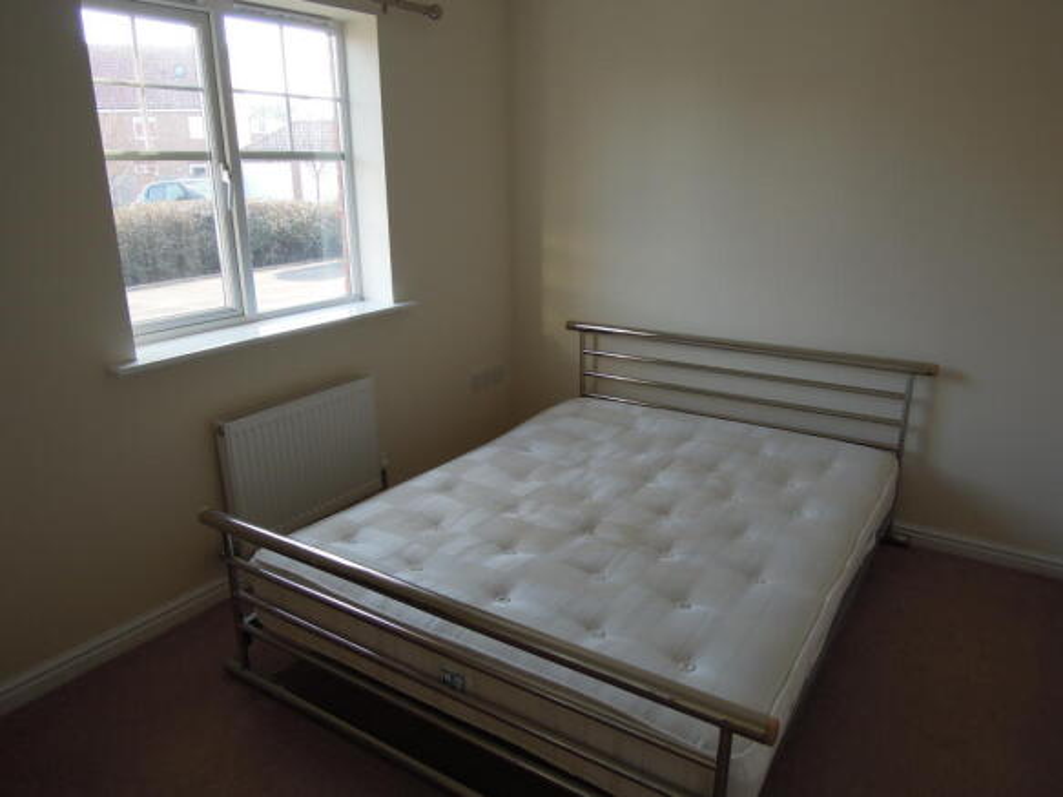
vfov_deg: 56.8
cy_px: 398
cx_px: 532
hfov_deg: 71.6
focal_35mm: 24
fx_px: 737
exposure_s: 1/125
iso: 160
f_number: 2.8
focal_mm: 4.3
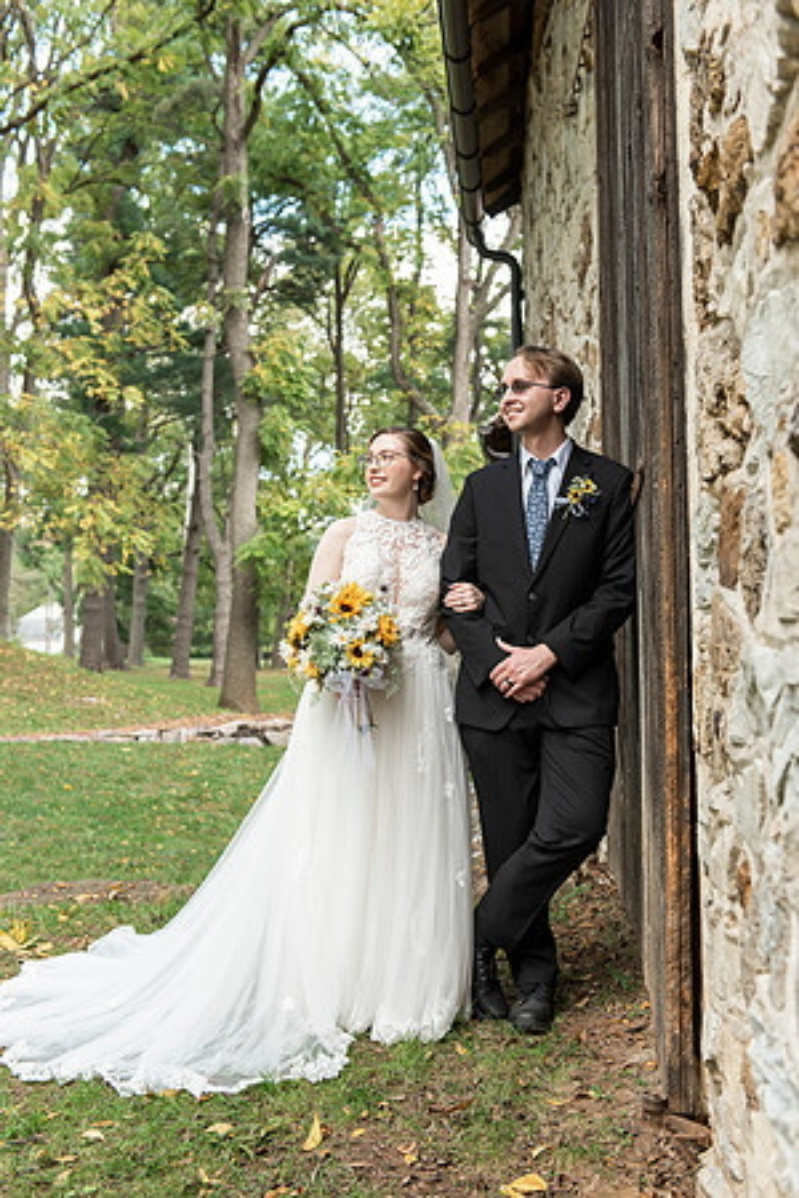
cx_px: 400
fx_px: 1465
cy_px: 599
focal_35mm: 44
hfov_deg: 30.5
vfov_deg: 44.5
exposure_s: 1/250
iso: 400
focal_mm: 44
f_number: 4
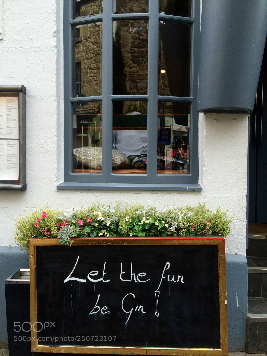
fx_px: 298
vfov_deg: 61.7
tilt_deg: -2.8
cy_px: 178
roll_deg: -0.6
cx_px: 134
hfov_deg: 48.2
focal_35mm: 29
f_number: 2.2
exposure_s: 1/187
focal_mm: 4.15
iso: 32
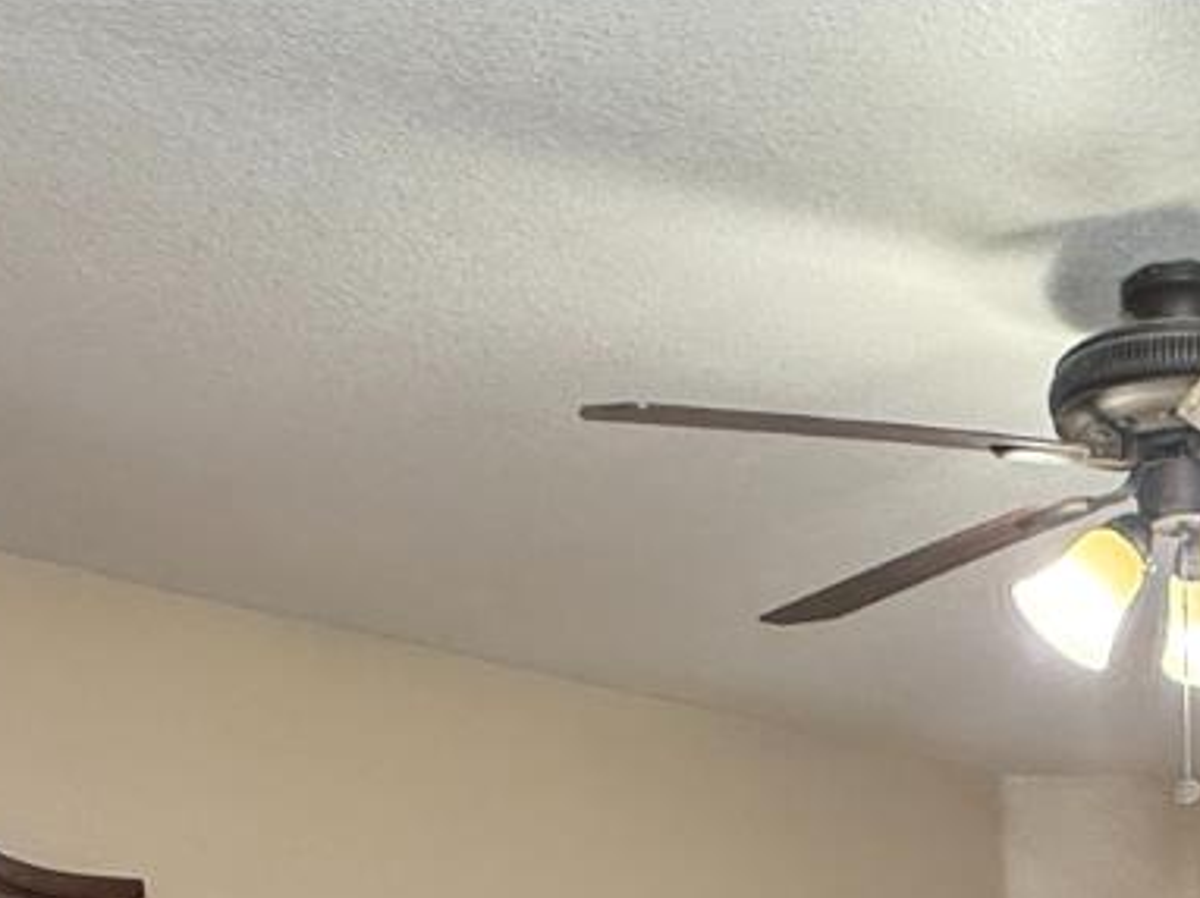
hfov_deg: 32.6
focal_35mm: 55
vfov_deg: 21.8
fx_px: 1905
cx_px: 1156
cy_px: 1371
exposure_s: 1/80
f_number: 2.2
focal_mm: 2.22
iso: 320
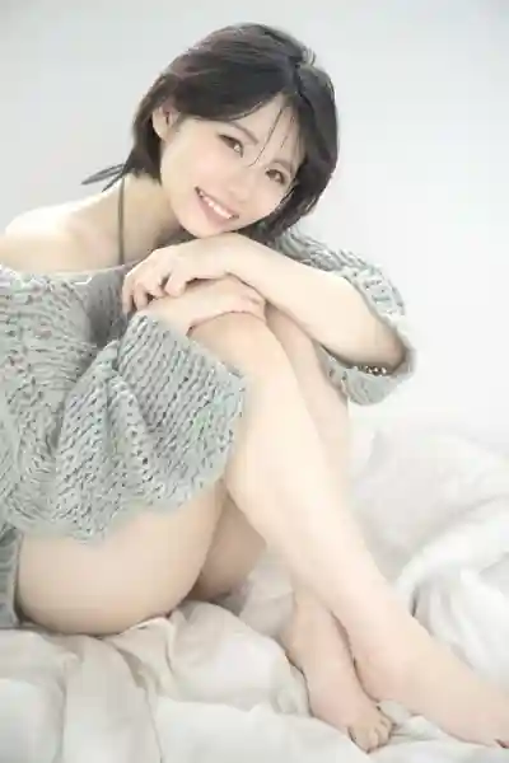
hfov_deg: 26.0
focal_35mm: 52
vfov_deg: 38.2
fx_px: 1103
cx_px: 254
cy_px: 382
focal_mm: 52
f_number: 4
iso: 400
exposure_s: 1/160
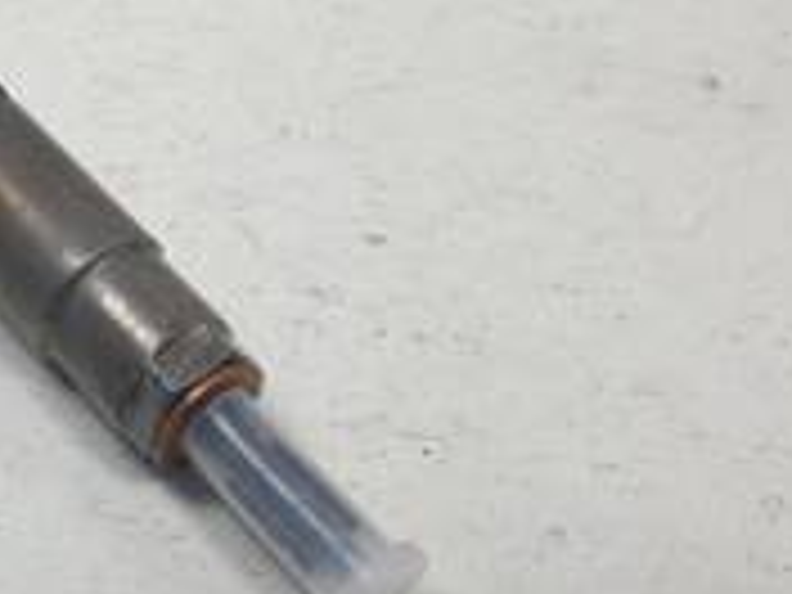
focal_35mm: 59
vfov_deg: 24.6
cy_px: 166
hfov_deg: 30.7
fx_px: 1350
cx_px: 27
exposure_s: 1/264
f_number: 2.4
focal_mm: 4.3
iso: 50
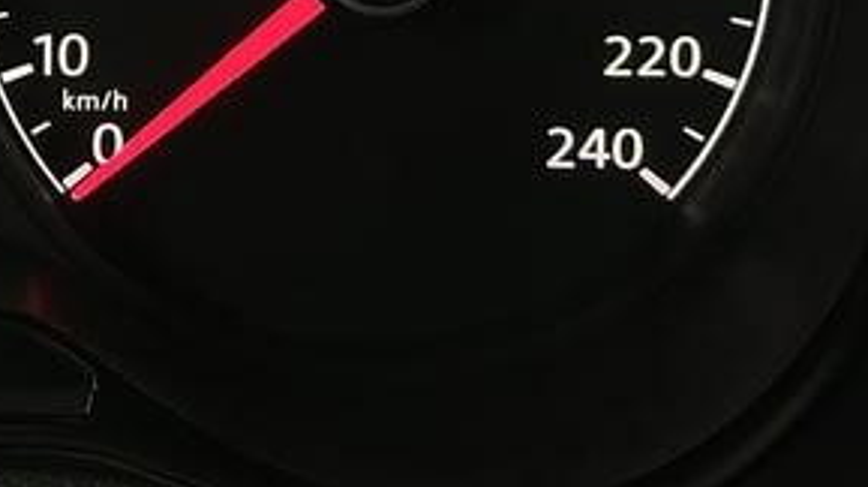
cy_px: -128
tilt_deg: -22.4
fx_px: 3748
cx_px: -327
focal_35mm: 163
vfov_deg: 7.4
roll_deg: -0.4
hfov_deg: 12.7
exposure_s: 1/33
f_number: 1.78
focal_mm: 6.86
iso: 200
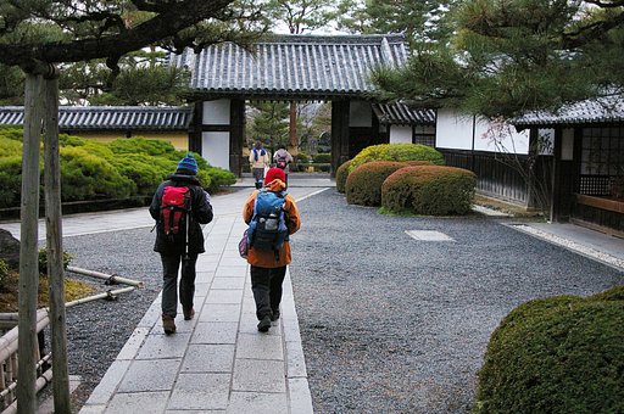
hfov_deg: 46.5
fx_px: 727
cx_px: 312
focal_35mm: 42
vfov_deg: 31.8
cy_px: 207
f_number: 3.5
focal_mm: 28
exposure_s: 1/500
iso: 1600
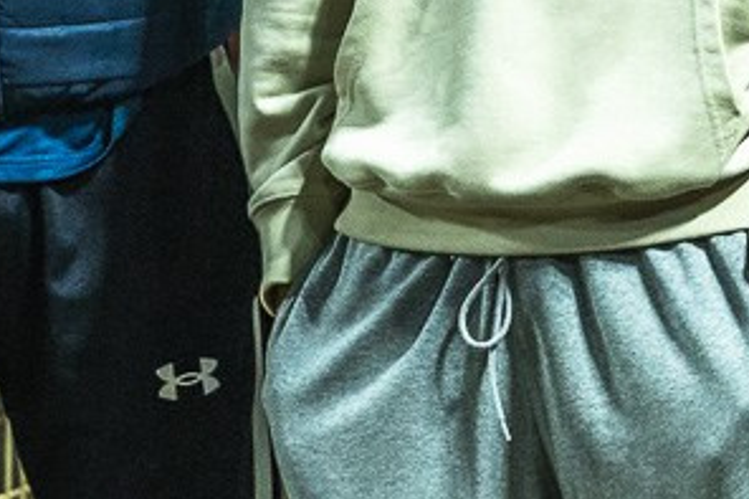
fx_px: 16177
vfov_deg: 1.8
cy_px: -184
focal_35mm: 778
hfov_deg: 2.6
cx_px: 979
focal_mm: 120
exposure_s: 1/400
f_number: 3.5
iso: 2000
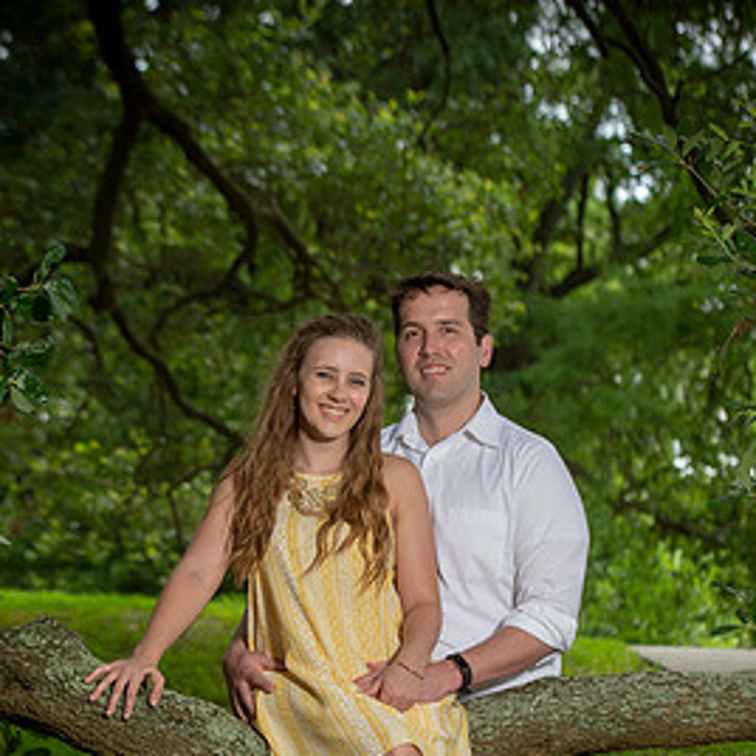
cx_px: 394
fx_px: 3237
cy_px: 612
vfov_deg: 13.3
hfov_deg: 13.3
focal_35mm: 131
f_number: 5.6
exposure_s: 1/125
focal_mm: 92
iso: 250
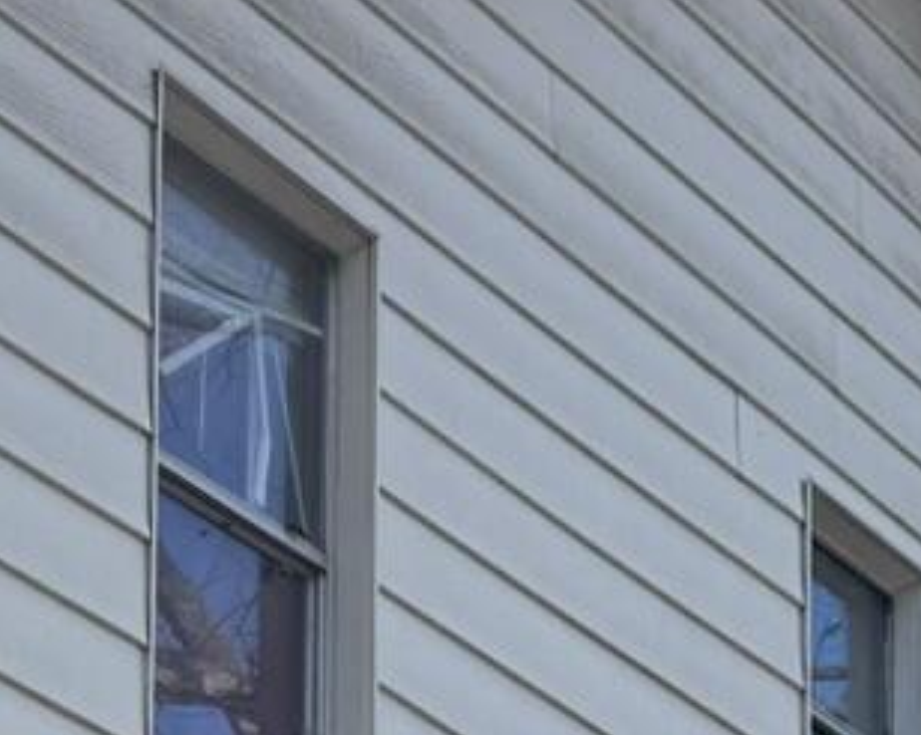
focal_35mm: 156
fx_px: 4250
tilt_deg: +11.6
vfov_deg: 9.1
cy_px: 1646
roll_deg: -0.7
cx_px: 278
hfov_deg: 12.3
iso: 80
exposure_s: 1/1524
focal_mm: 6.76
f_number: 1.78
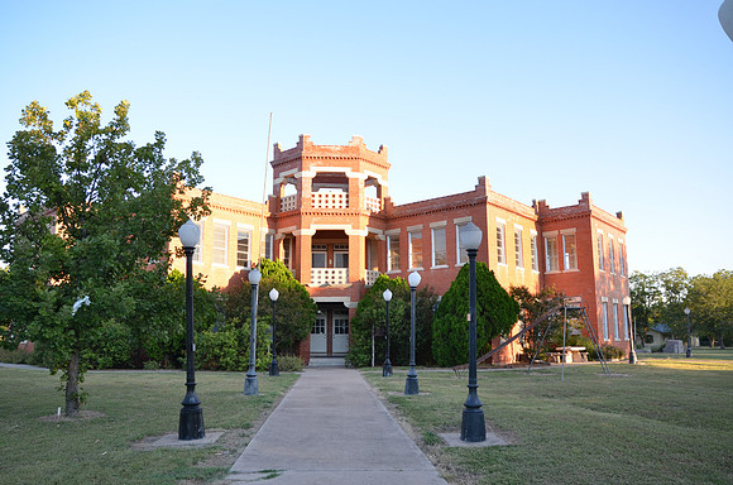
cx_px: 366
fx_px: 518
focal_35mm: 26
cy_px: 242
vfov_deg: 50.2
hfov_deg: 70.6
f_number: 5
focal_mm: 17
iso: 400
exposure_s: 1/100
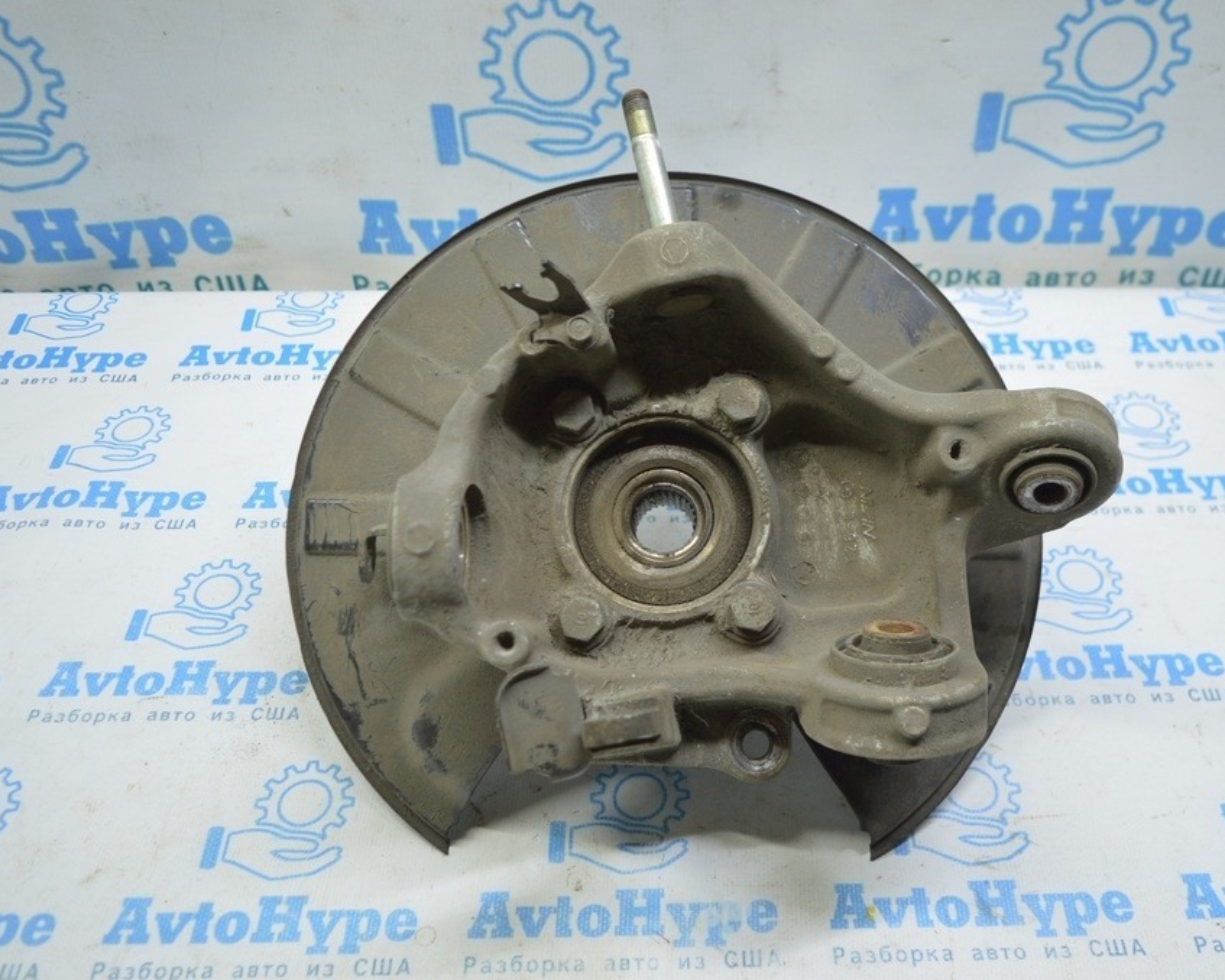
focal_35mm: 34
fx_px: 1233
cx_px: 670
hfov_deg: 52.8
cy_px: 489
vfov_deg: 43.4
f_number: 3.8
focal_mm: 20
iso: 400
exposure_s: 1/50
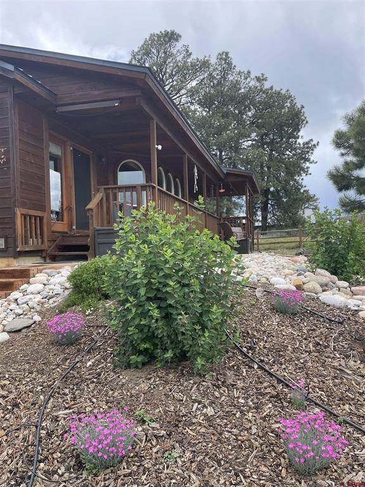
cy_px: 244
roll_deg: +1.9
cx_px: 182
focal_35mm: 26
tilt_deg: +0.7
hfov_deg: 53.1
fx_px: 366
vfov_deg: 67.3
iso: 32
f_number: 1.6
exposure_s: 1/988
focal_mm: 4.2
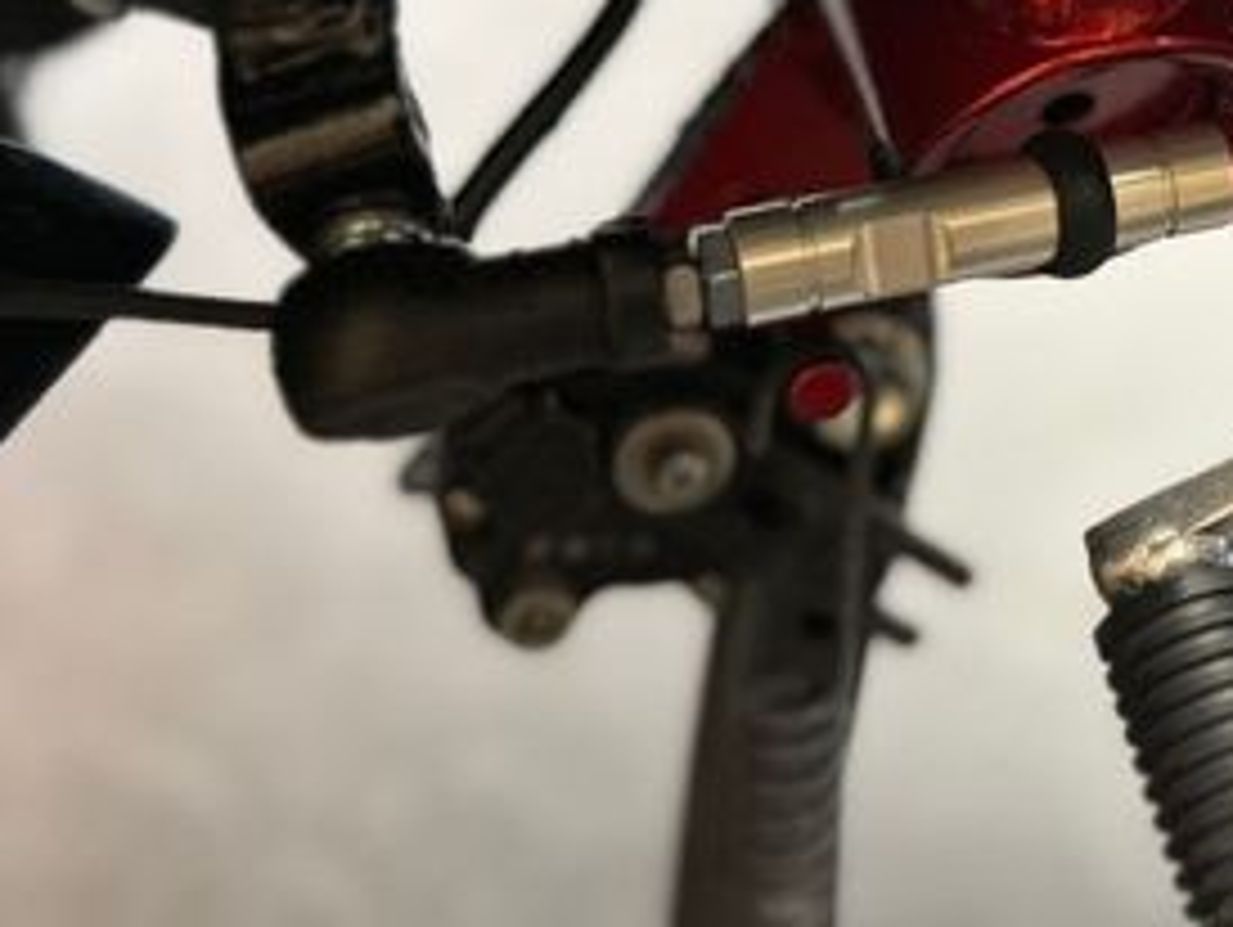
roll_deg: -2.4
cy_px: 63
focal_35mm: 56
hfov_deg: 32.6
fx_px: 1996
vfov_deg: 25.2
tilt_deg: -38.4
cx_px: 1116
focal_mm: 6.86
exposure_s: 1/50
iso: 250
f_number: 1.78
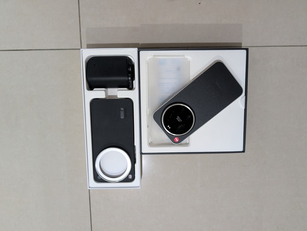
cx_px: 154
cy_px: 116
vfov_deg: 56.9
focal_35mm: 24
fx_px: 213
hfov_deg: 71.5
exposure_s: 1/126
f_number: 1.68
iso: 990
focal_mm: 6.9
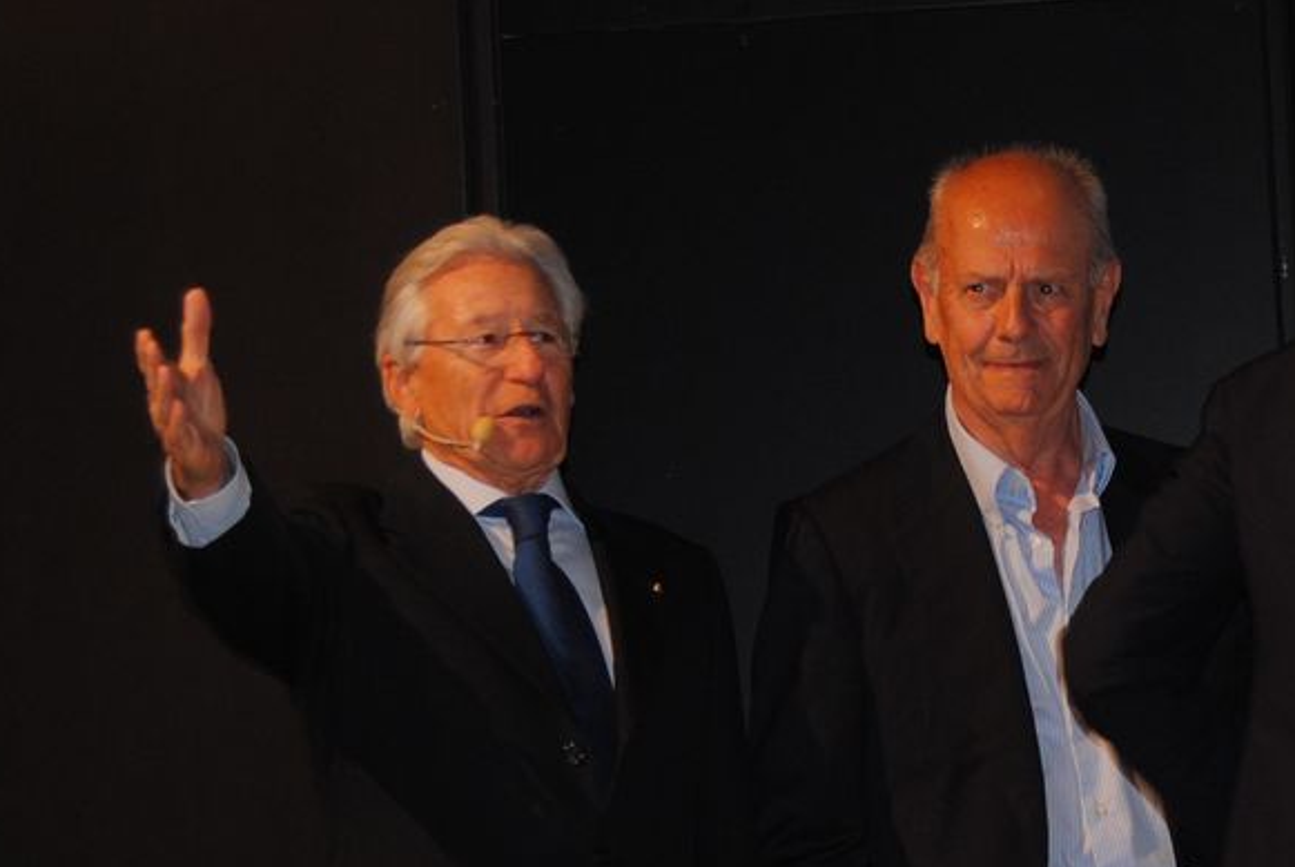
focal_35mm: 157
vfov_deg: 8.7
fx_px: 5655
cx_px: 932
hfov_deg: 13.0
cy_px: 763
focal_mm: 38
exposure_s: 1/60
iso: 200
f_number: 4.8
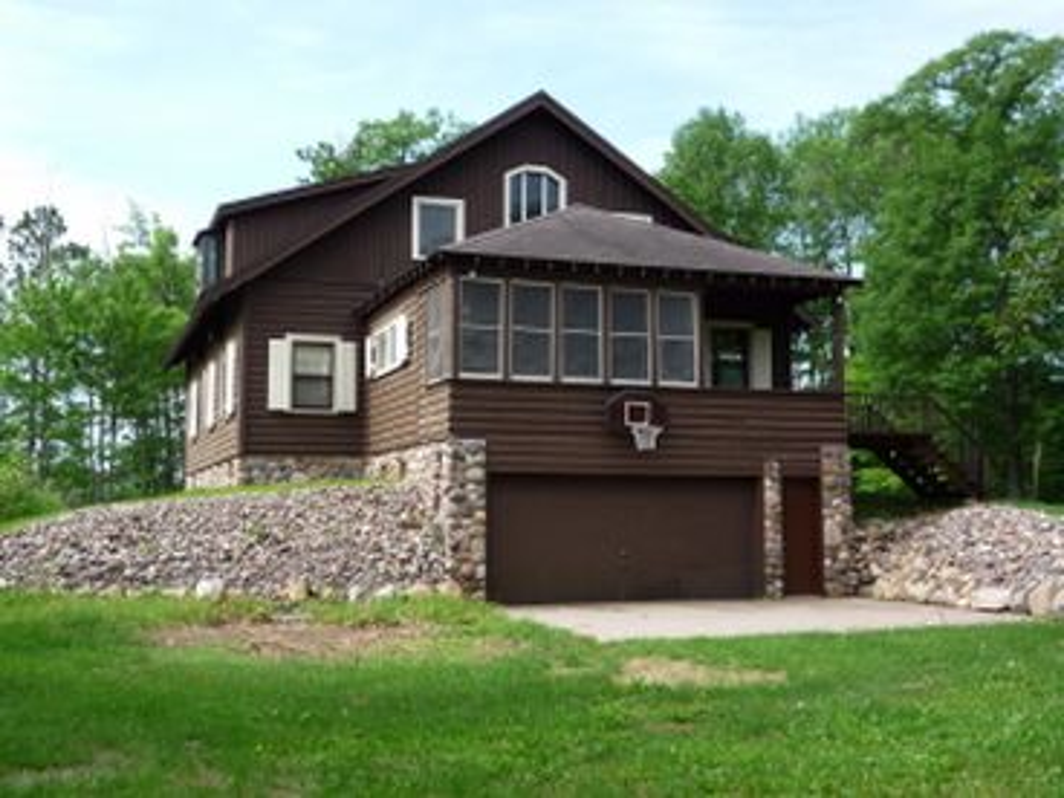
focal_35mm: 43
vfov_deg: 33.6
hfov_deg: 43.9
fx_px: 1322
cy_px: 399
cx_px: 532
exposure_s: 1/200
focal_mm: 7.5
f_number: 4.5
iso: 100
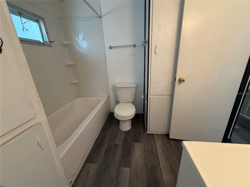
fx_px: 101
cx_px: 125
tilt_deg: -18.9
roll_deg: +3.9
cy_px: 94
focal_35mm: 14
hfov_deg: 102.1
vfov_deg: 85.7
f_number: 2.2
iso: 250
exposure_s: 1/120
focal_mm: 2.22
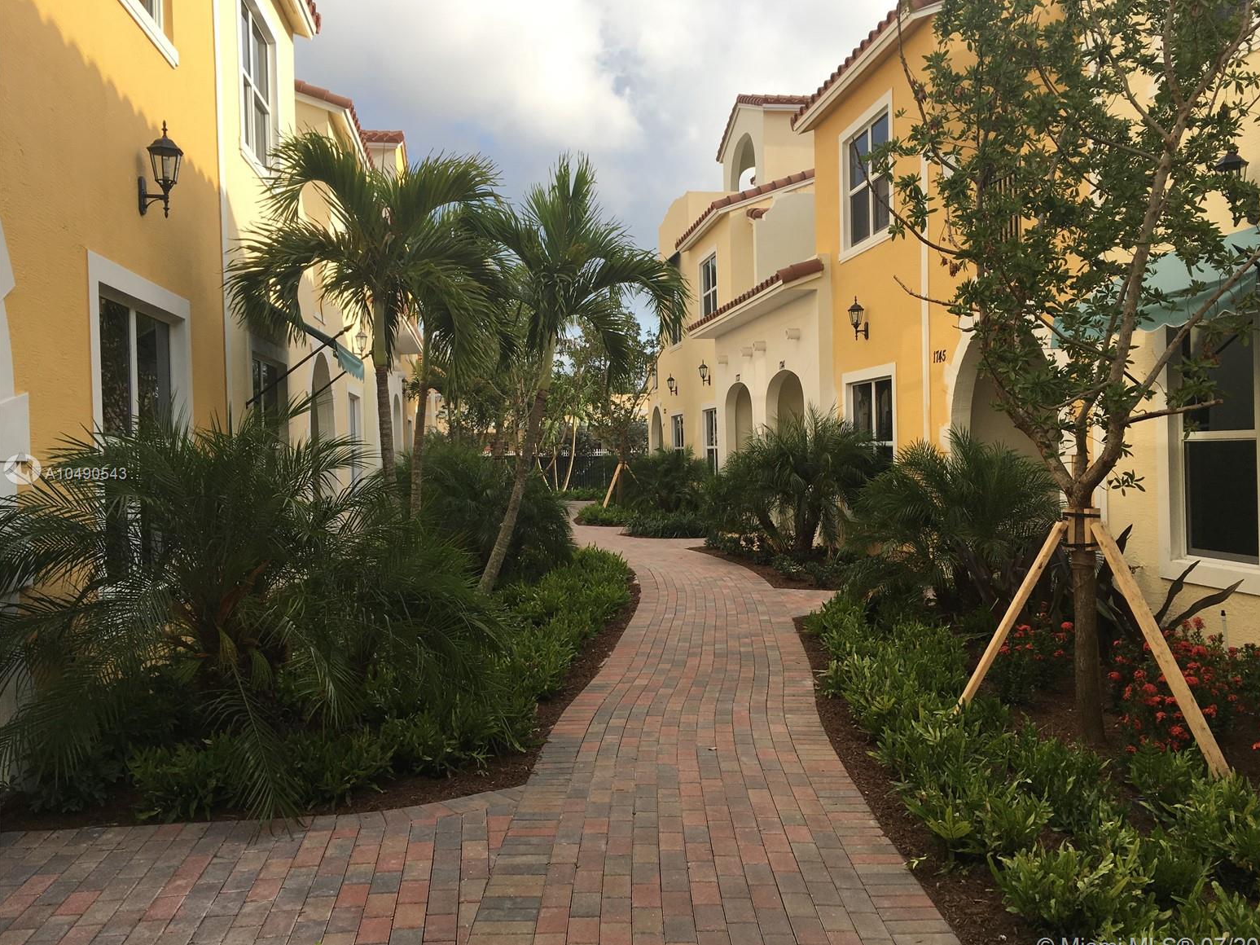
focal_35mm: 30
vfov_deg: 46.8
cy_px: 475
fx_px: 1092
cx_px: 650
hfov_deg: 60.0
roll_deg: +1.3
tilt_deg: +1.0
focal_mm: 4.15
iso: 25
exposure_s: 1/864
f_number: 2.2
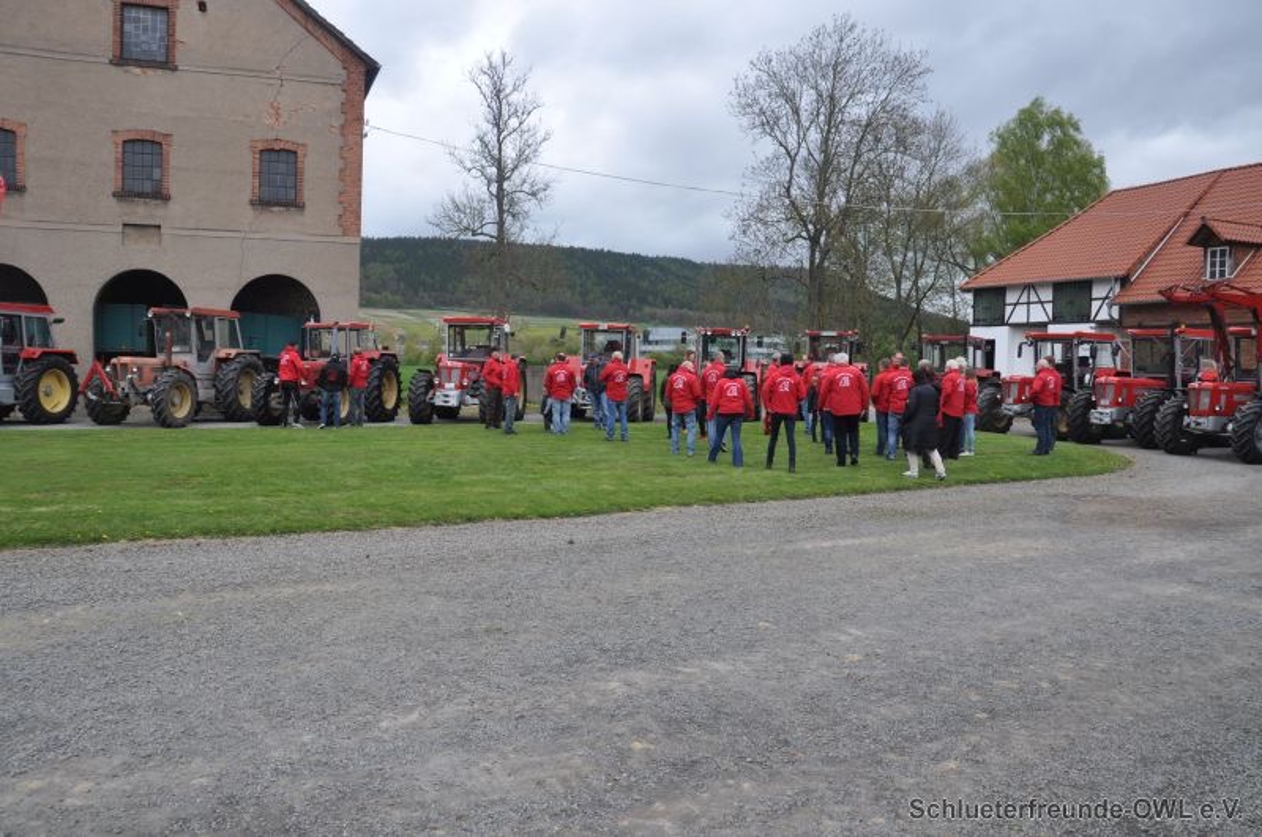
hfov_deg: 67.5
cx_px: 631
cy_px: 418
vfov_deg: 47.8
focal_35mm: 27
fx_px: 945
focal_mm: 18
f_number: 9
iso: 200
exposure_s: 1/320
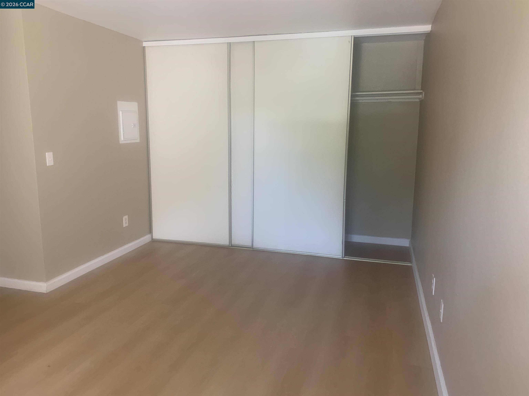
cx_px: 264
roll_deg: +1.1
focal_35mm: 26
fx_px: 397
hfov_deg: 67.3
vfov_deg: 53.1
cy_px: 198
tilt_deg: -7.9
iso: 250
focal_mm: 4.25
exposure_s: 1/60
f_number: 1.8
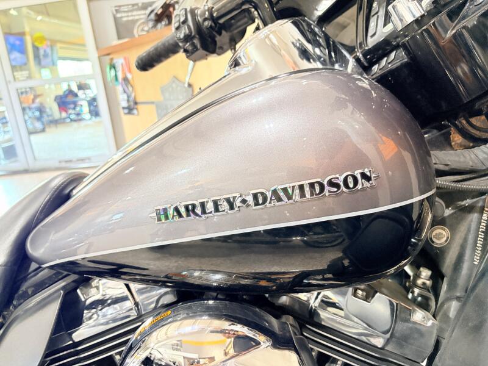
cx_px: 244
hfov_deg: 67.3
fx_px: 367
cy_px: 183
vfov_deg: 53.1
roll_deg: +6.6
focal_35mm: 26
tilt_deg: -15.7
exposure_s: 1/60
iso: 500
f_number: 1.6
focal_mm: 5.96
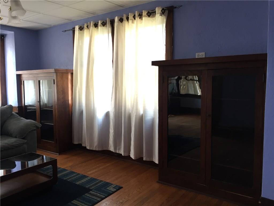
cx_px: 137
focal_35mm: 29
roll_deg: +0.1
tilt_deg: -3.3
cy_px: 103
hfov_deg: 61.7
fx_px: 230
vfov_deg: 48.2
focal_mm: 4.15
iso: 64
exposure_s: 1/30
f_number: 2.2
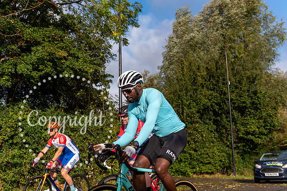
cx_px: 144
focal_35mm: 45
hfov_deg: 43.6
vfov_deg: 29.9
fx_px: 359
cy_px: 96
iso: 200
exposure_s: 1/1600
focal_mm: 45
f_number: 4.5
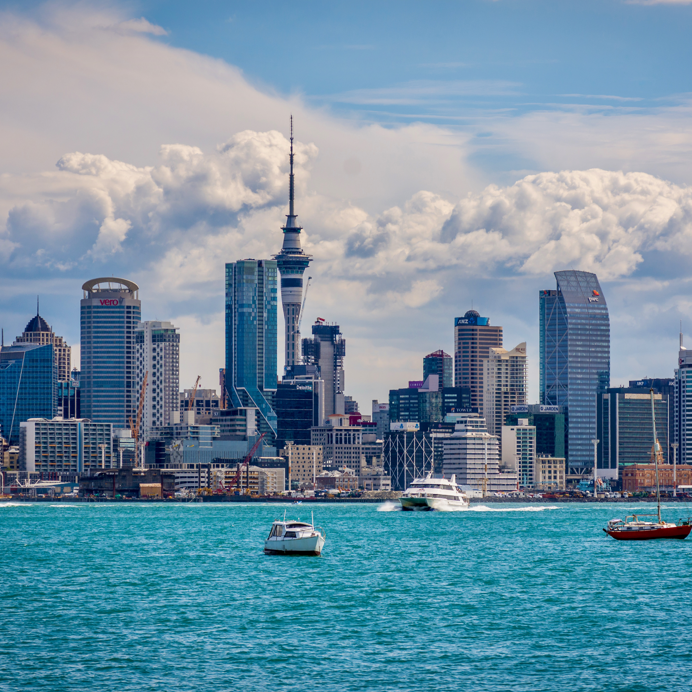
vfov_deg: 11.3
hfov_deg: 11.3
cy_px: 344
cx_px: 370
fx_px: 3483
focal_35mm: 154
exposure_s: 1/1250
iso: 100
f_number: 7.1
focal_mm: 80
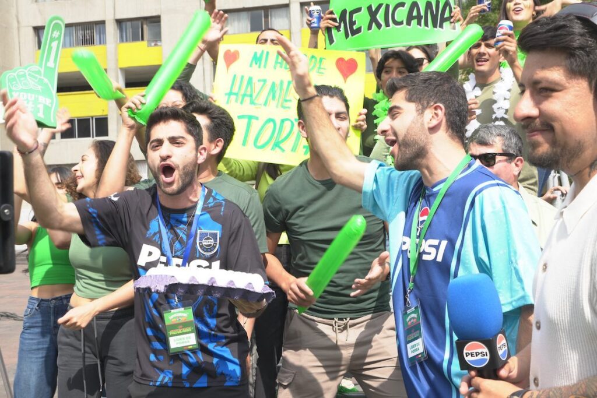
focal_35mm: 50
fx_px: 821
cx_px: 298
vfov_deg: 27.3
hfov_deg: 40.0
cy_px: 199
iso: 160
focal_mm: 33
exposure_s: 1/160
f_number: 8
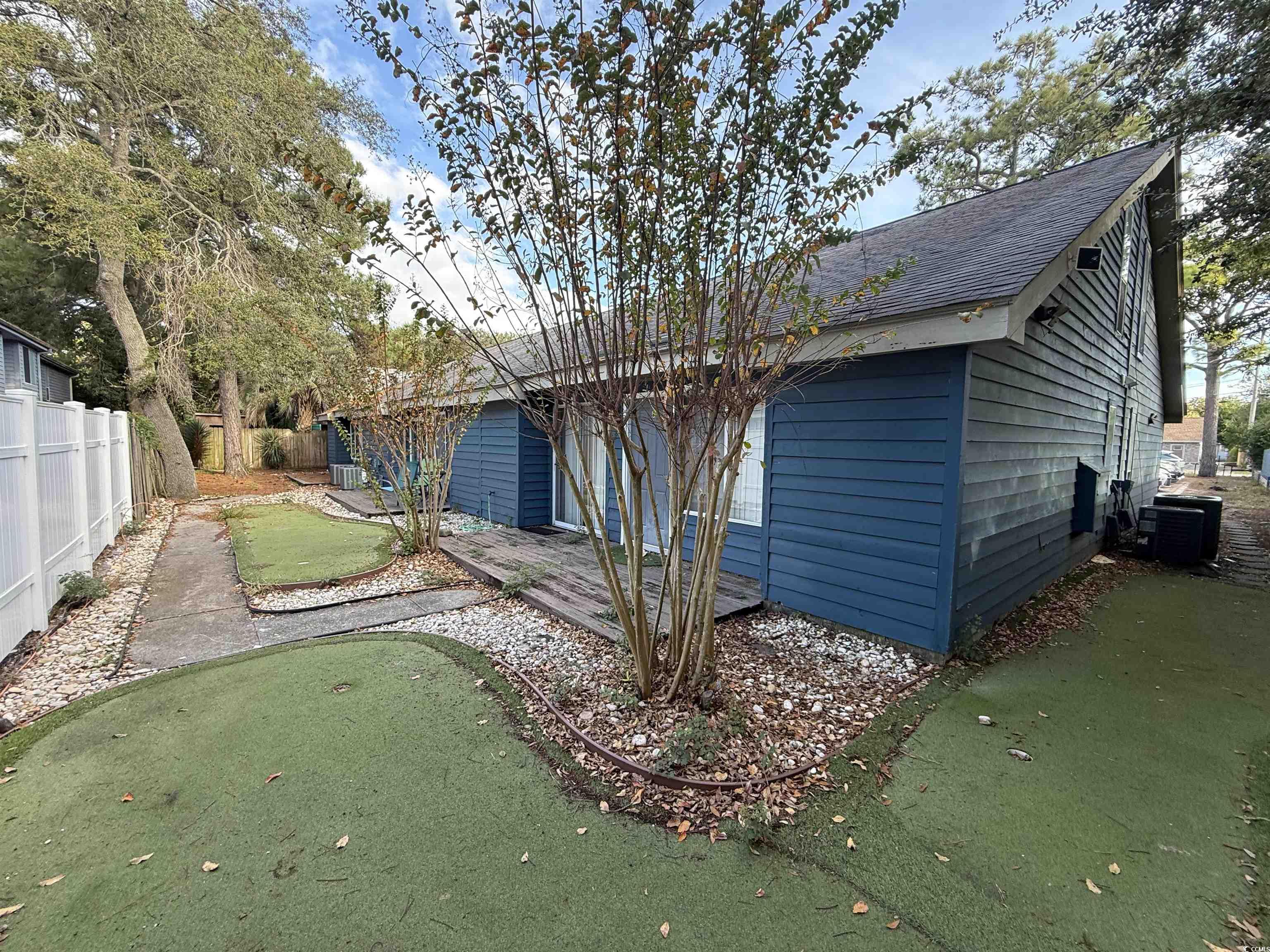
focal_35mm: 14
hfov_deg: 102.1
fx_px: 514
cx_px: 635
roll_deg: -0.9
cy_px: 476
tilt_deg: -3.3
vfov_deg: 85.7
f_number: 2.2
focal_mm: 2.22
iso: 64
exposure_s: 1/114
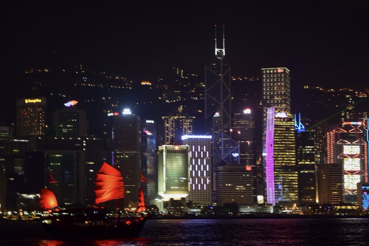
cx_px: 194
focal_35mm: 79
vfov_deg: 17.3
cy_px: 124
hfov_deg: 25.7
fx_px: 810
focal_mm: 50
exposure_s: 1/6
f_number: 5
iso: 1000
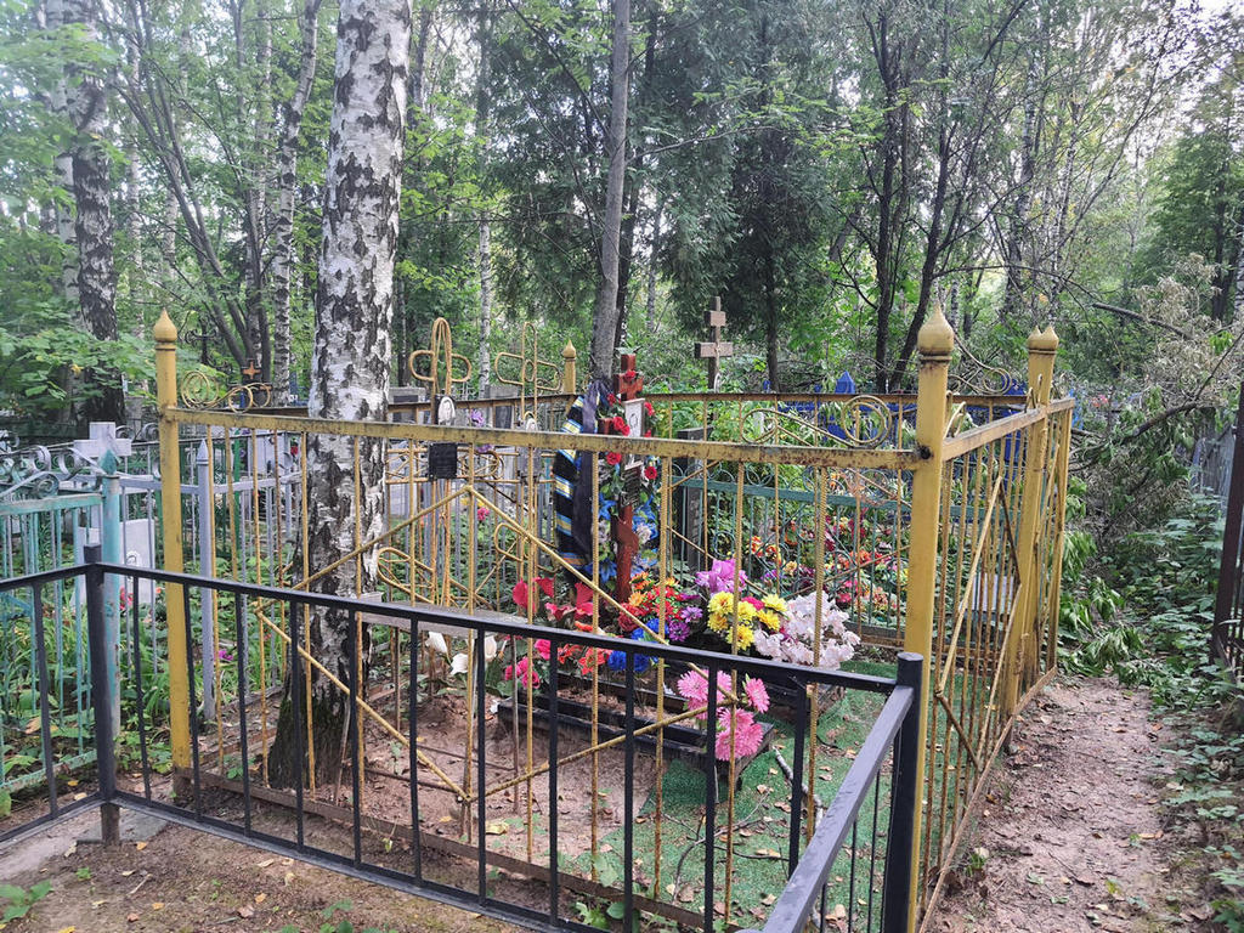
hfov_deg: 67.3
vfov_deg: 53.1
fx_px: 934
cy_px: 466
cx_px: 622
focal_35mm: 26
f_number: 1.7
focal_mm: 4.32
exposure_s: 1/100
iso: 100
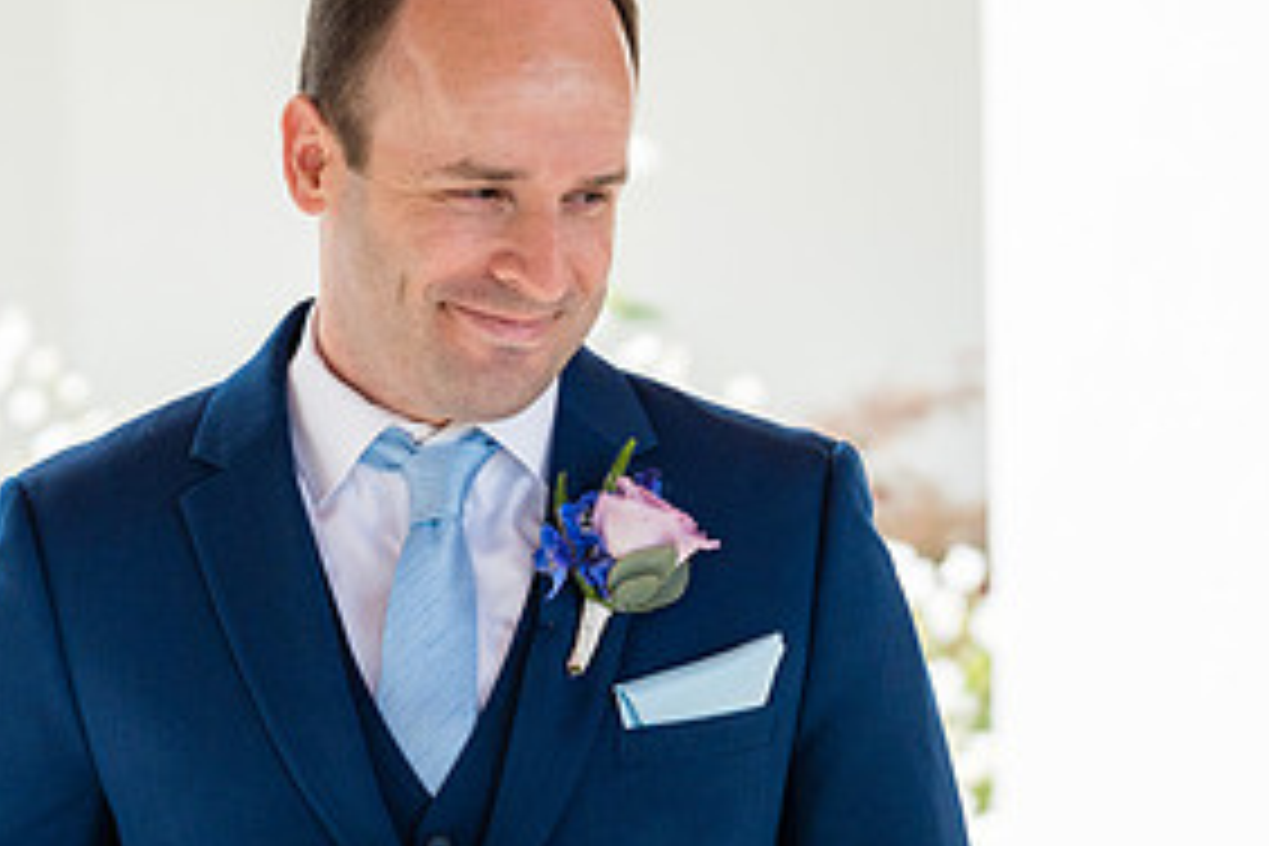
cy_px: 579
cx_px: 582
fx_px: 5287
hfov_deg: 13.7
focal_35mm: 150
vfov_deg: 9.1
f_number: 2.8
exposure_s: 1/6400
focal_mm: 70
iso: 800
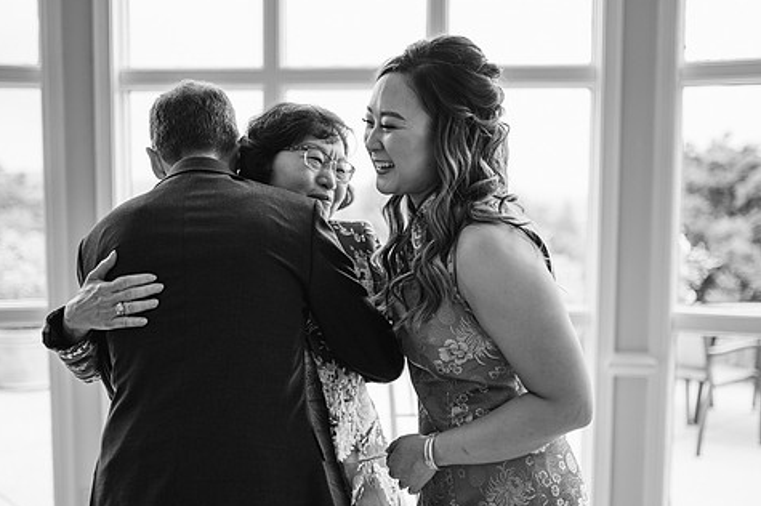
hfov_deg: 45.5
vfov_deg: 31.1
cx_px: 380
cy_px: 285
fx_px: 908
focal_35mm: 43
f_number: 1.4
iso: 100
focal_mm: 35
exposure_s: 1/1000
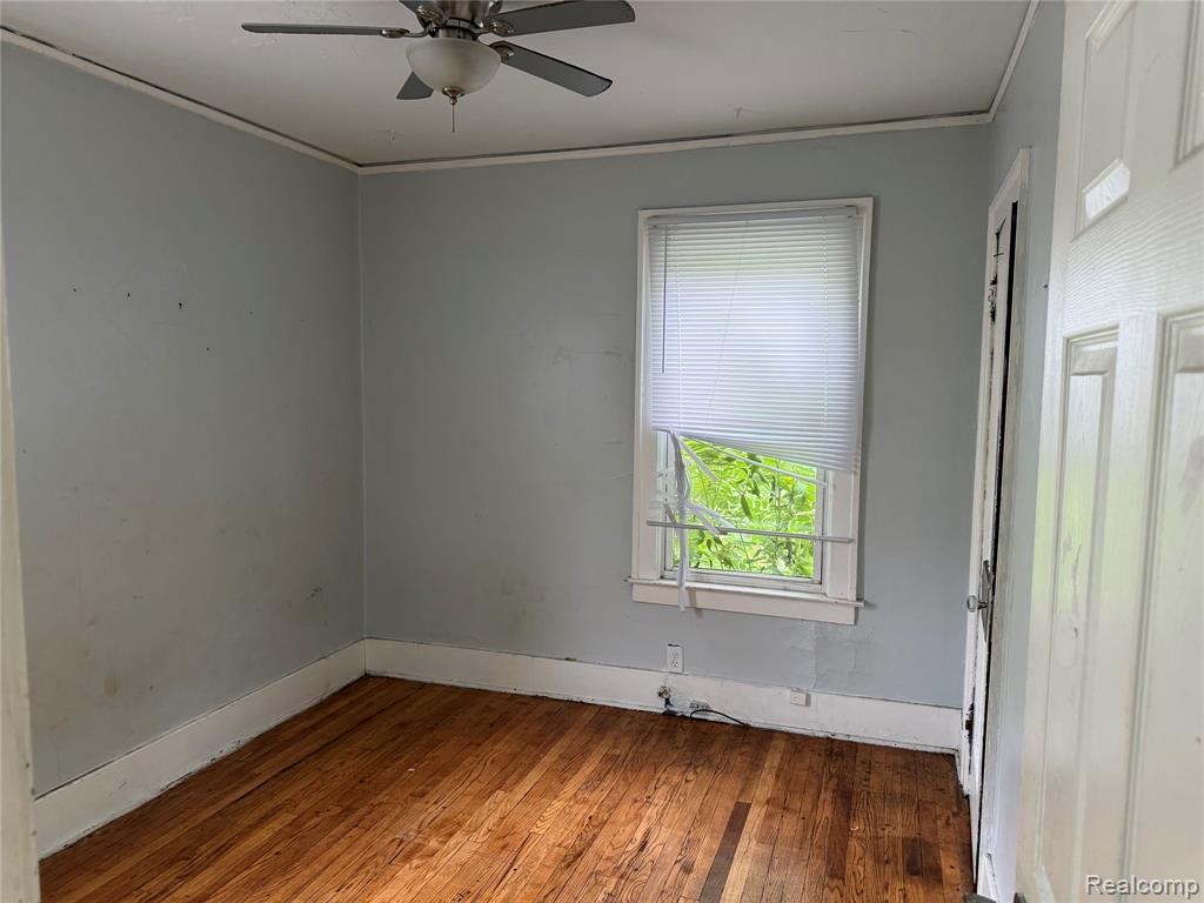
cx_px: 602
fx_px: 835
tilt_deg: -5.5
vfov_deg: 56.8
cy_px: 452
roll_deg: +0.0
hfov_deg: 71.6
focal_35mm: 24
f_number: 1.78
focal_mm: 6.76
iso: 320
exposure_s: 1/60
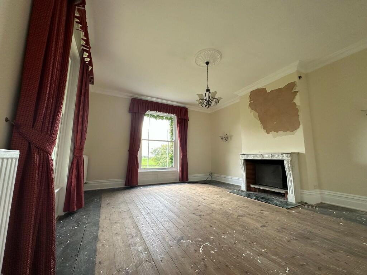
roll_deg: -0.3
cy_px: 138
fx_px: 148
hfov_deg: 102.1
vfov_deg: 85.7
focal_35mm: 14
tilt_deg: +7.7
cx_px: 184
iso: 125
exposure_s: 1/99
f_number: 2.2
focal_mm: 2.22
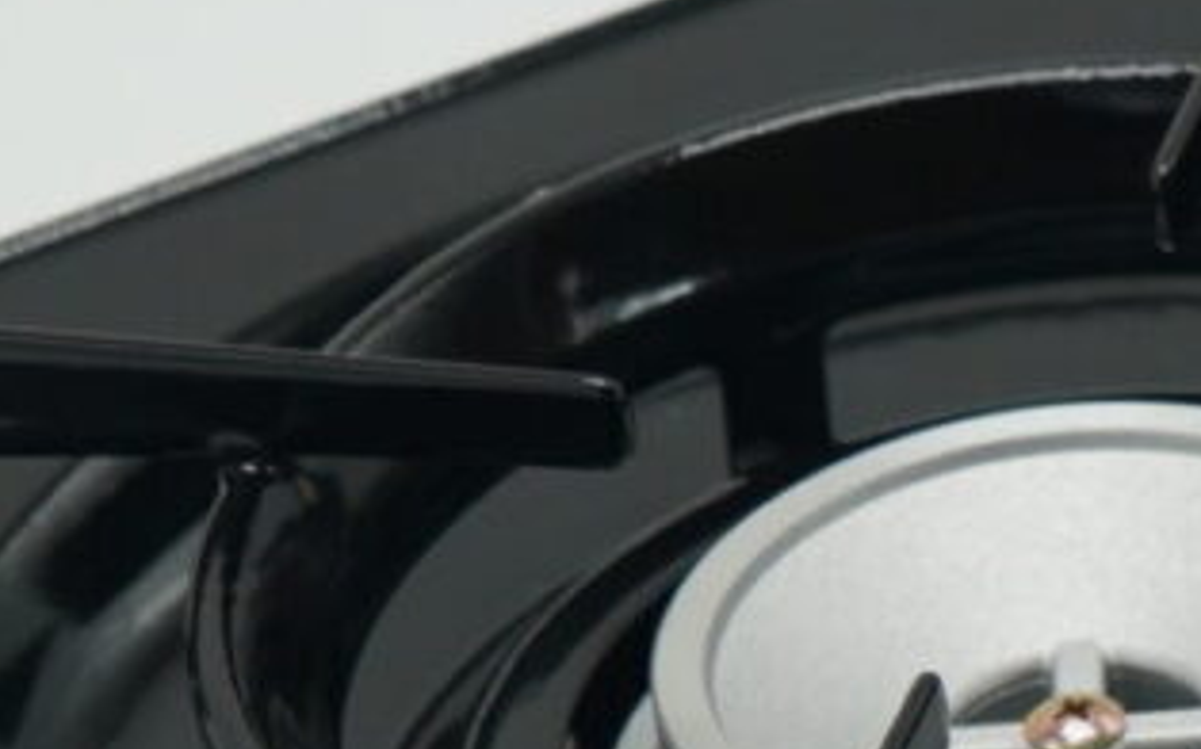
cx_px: 1438
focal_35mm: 368
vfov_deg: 3.6
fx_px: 12041
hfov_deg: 5.7
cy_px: 1062
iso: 500
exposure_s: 1/160
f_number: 5.6
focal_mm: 70
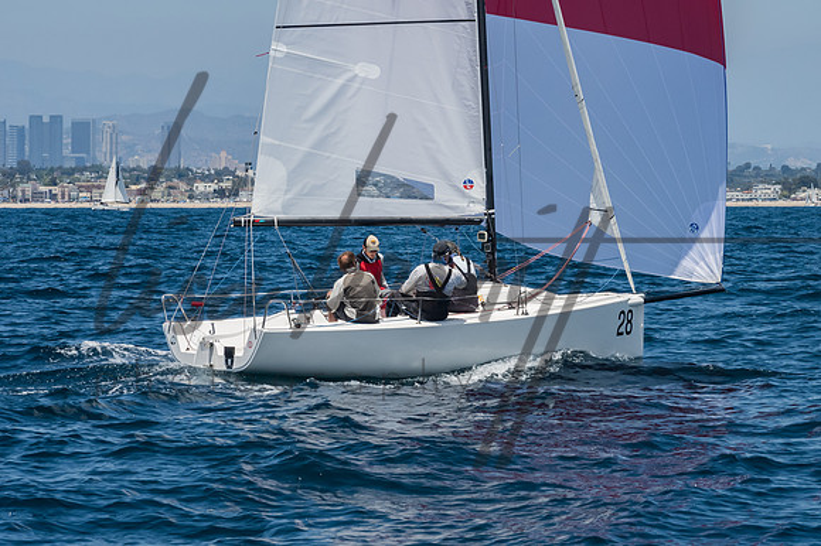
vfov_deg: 7.1
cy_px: 273
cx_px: 402
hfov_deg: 10.6
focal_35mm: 194
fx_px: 4427
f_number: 14
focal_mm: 125
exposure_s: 1/800
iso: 640
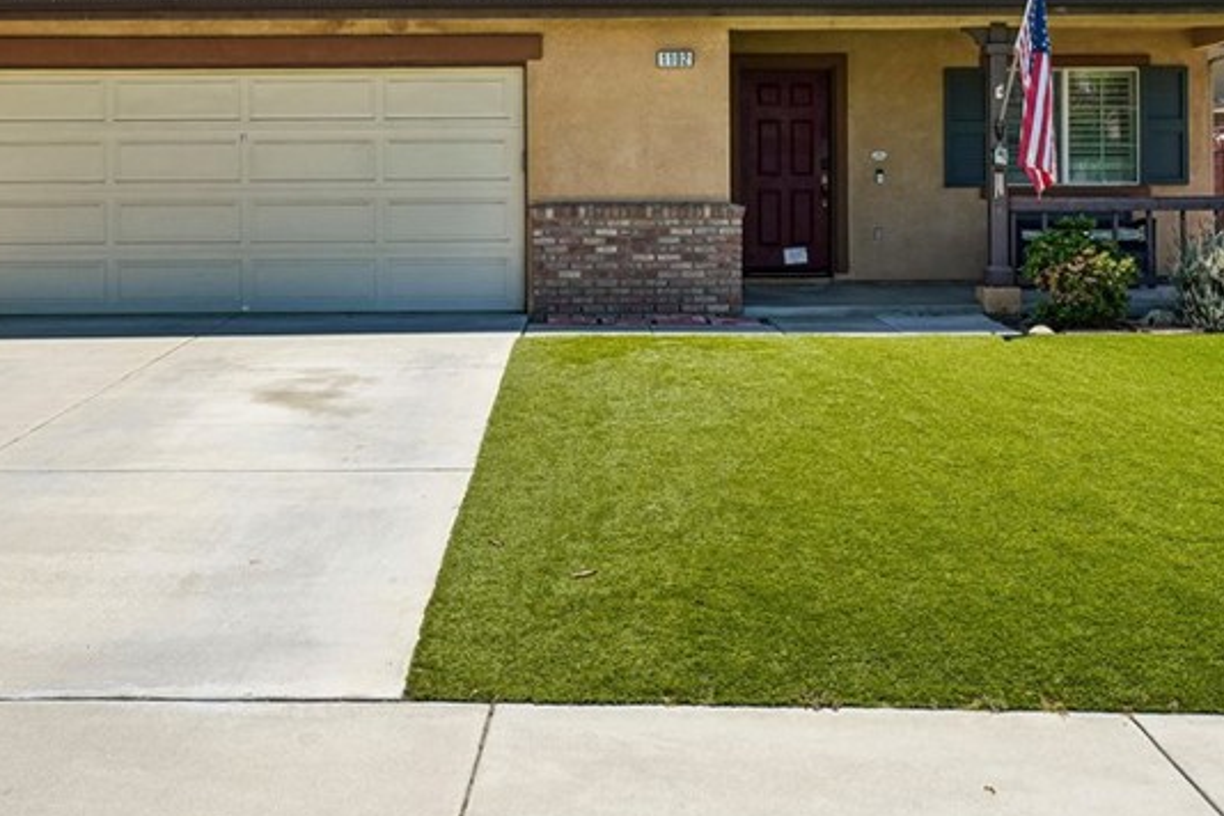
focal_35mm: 46
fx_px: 1564
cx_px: 617
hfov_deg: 42.7
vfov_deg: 28.7
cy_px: 179
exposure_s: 1/160
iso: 100
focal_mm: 24
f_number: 8
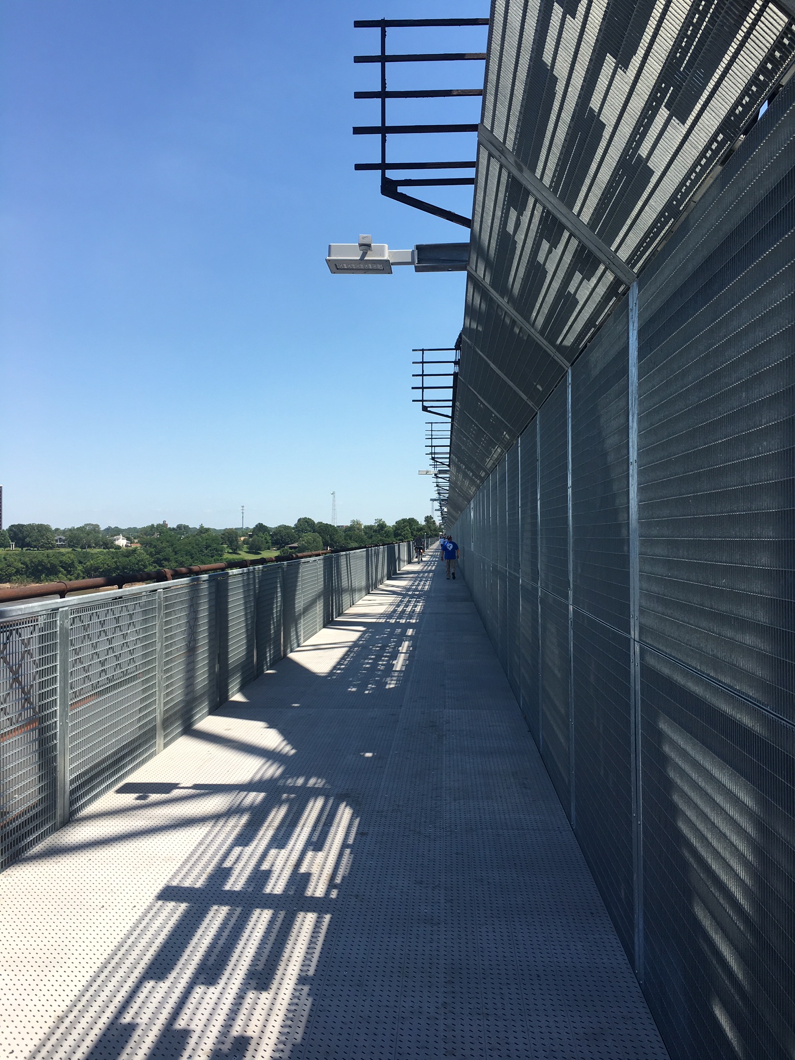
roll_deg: +0.6
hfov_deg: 48.2
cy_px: 530
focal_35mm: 29
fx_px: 888
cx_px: 398
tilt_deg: -0.8
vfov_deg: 61.7
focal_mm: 4.15
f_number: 2.2
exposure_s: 1/1166
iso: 25
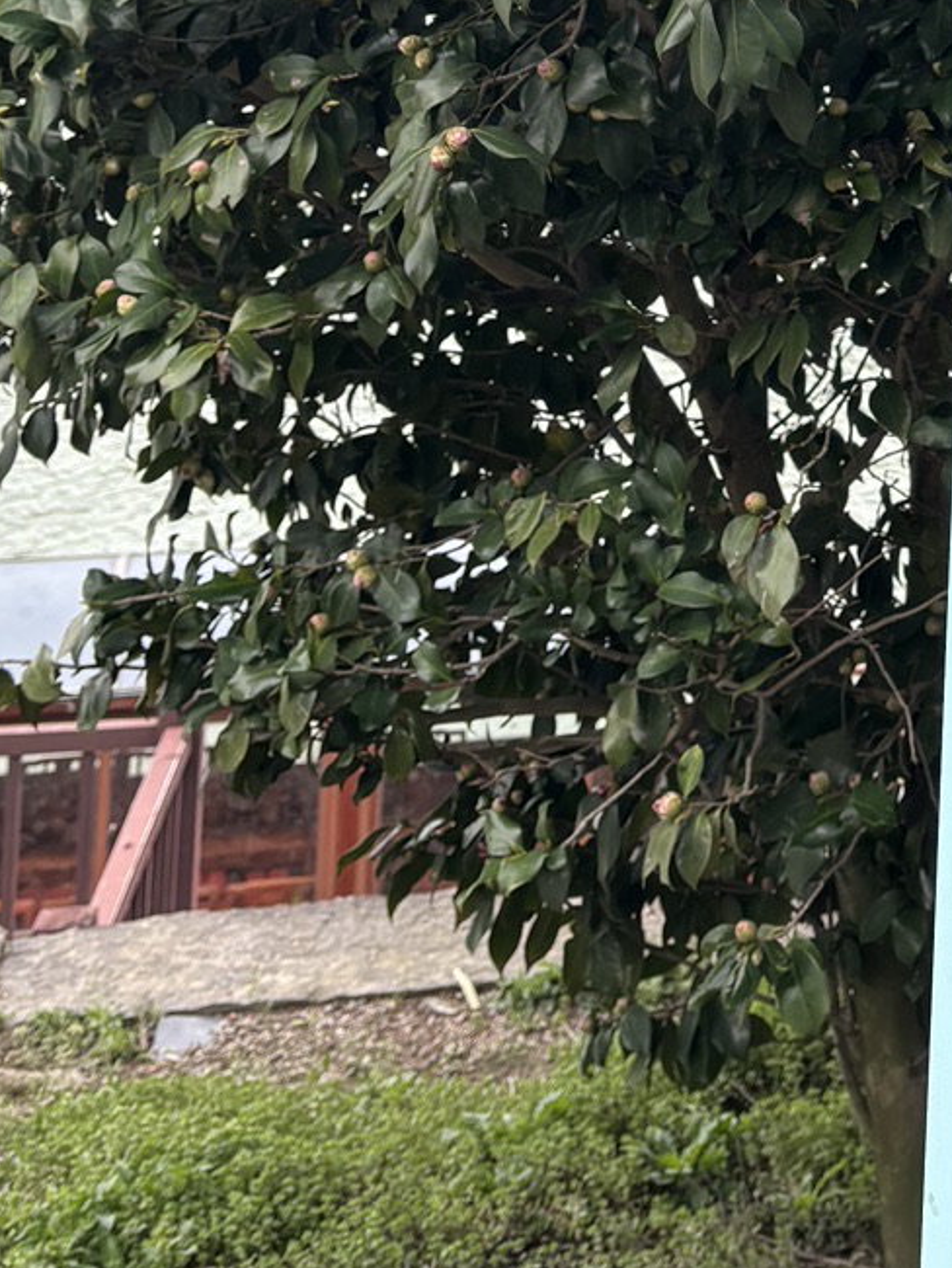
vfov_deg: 22.1
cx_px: 1196
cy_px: -343
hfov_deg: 17.4
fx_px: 2932
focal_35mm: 80
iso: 50
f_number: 1.6
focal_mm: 5.96
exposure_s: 1/608
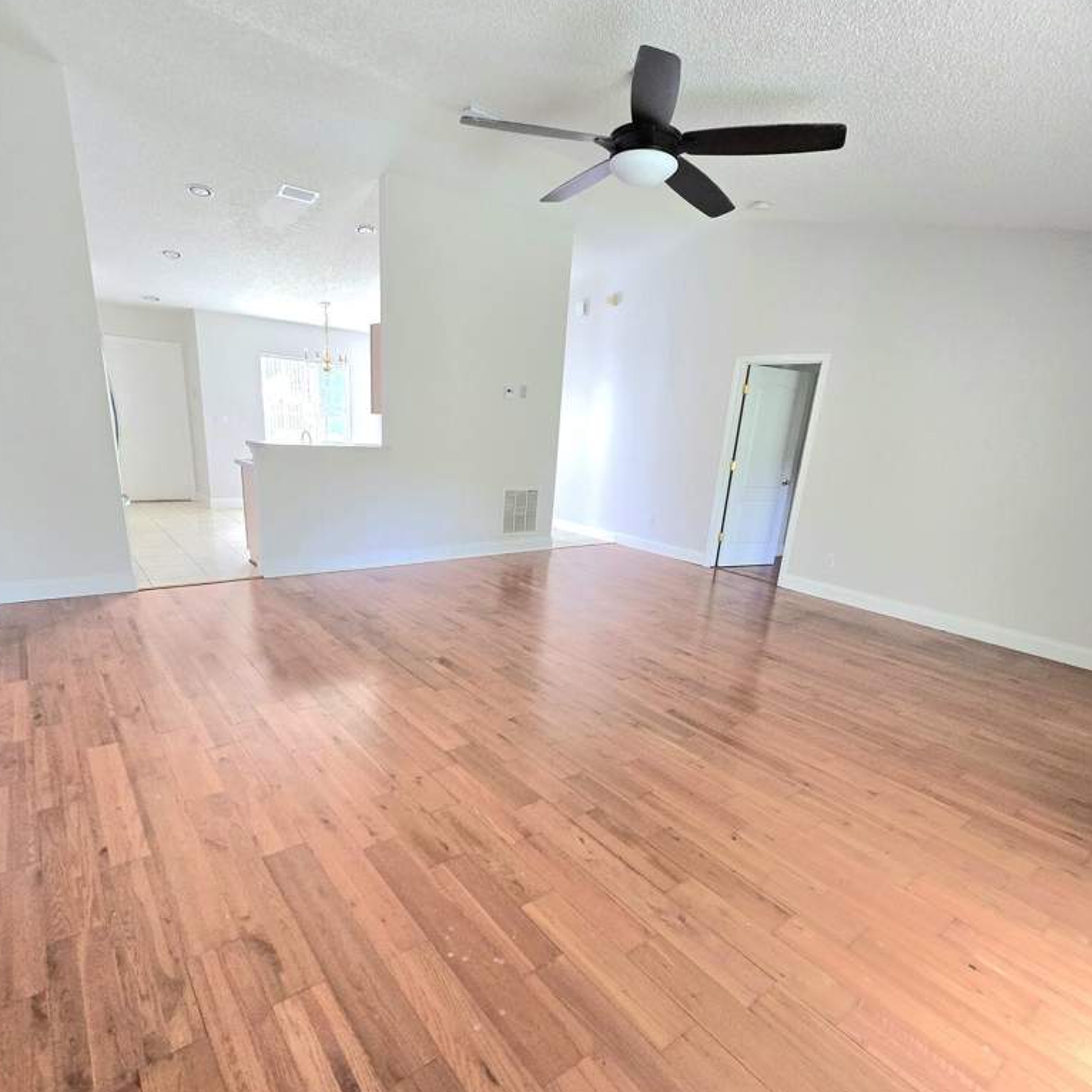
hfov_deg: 87.4
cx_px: 526
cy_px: 629
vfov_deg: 86.8
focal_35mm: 16
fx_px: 571
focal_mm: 2.2
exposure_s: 1/60.2
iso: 320
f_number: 2.2
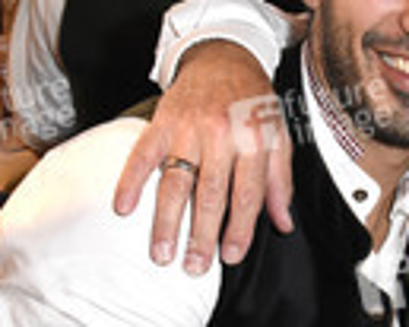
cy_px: 197
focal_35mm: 108
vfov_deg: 14.2
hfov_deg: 17.6
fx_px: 1306
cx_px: 354
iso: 3200
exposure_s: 1/60
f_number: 6.3
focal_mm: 22
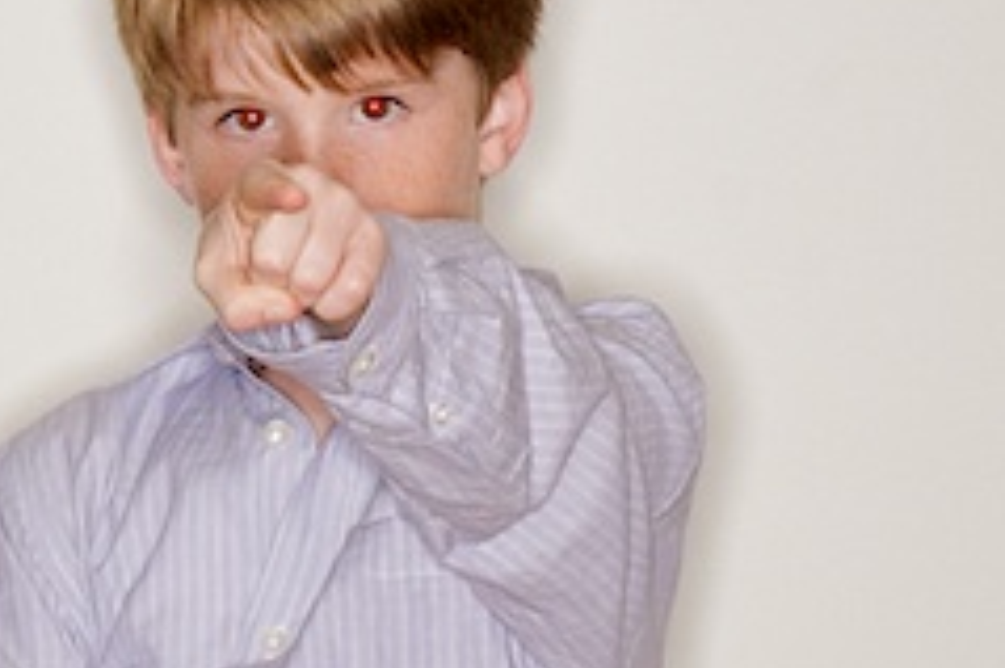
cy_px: 137
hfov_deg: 9.1
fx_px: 6305
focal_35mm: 226
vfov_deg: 6.1
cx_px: 13
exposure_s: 1/250
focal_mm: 40
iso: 200
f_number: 16
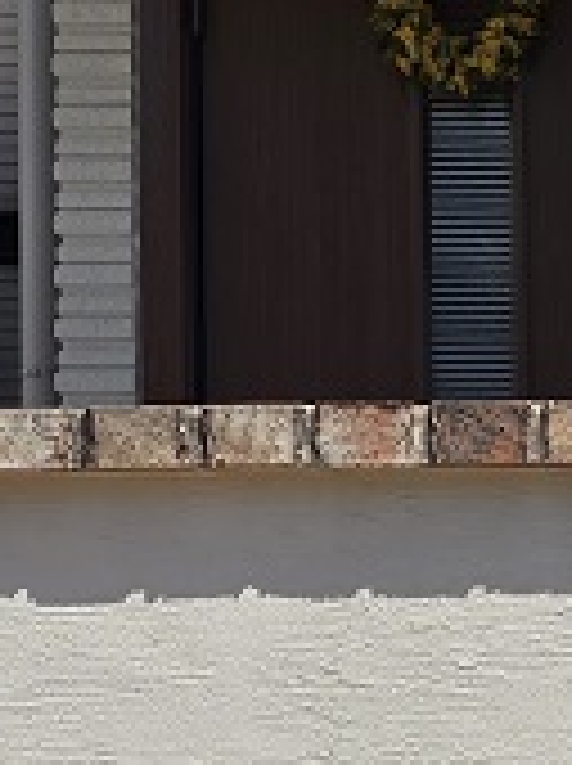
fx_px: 2695
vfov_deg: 15.9
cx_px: 682
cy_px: 706
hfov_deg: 11.9
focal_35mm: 122
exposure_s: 1/763
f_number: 1.7
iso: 12
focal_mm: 6.3
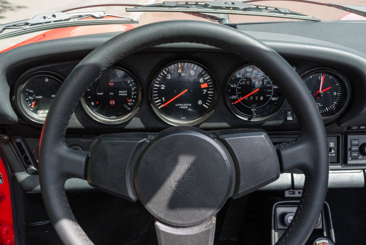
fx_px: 356
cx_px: 183
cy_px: 122
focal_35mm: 35
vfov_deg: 37.9
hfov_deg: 54.4
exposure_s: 1/60
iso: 800
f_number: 8
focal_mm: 35
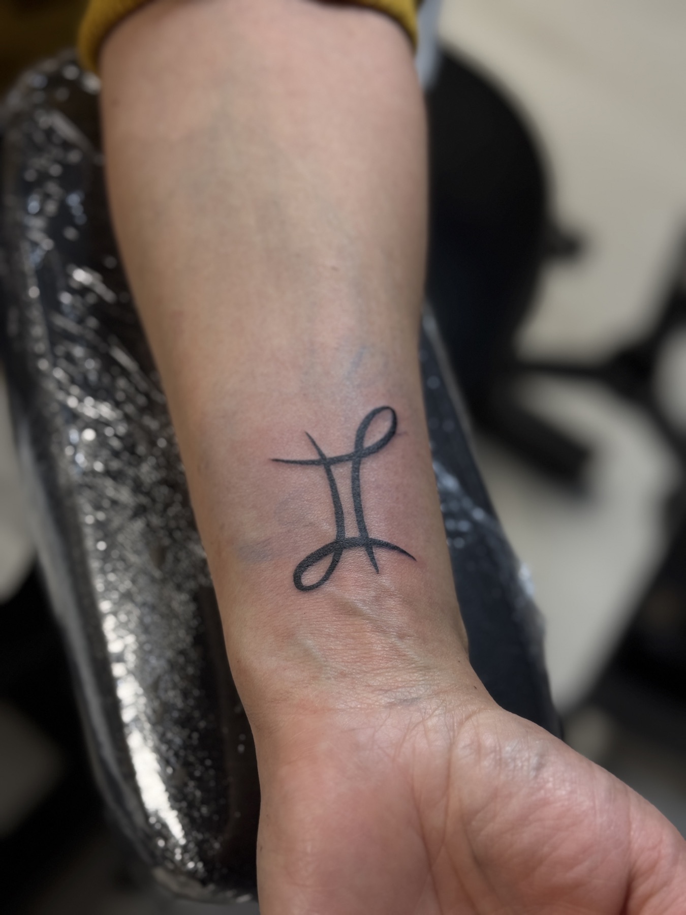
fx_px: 1268
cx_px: 343
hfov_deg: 30.3
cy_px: 458
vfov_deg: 39.7
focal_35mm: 48
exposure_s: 1/118
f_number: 1.78
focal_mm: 6.76
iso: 100
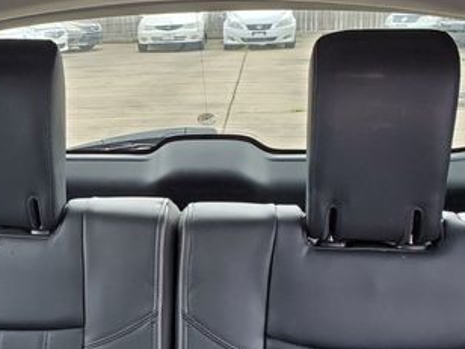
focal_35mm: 54
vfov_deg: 26.9
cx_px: 79
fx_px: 725
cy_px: 234
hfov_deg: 34.2
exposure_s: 1/85
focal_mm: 4.3
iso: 320
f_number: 2.4
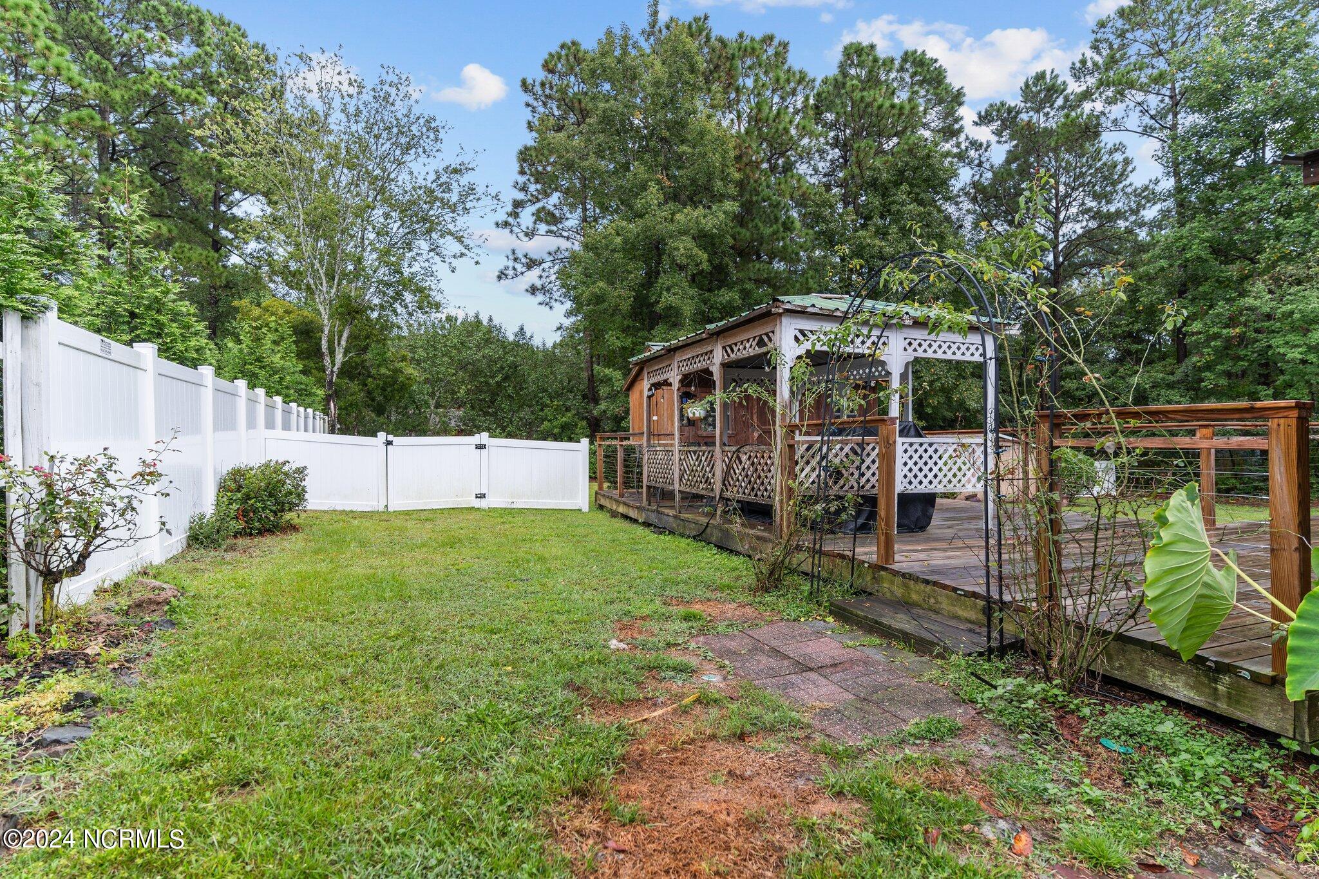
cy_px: 440
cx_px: 660
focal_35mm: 17
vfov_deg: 70.4
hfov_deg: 93.3
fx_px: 623
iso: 125
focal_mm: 17
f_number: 2.8
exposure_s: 1/400
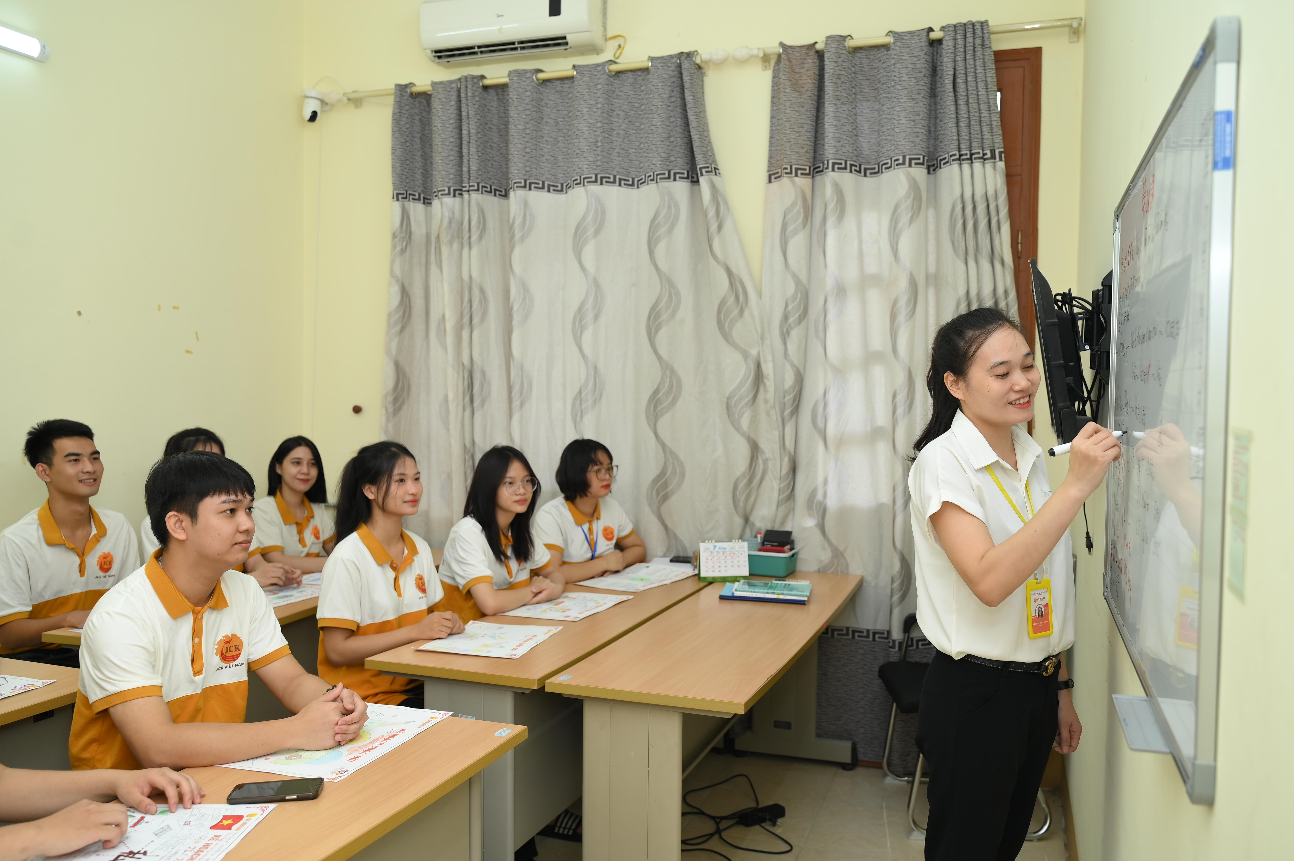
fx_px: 1060
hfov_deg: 62.8
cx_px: 647
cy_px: 430
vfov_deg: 44.2
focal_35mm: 30
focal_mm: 29.5
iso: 320
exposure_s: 1/125
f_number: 3.5
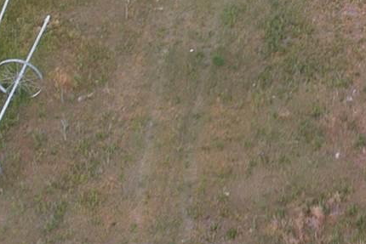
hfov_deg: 12.7
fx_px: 1597
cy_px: -125
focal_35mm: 157
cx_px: 455
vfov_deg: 8.5
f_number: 2.8
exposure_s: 1/400
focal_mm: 8.38
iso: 100
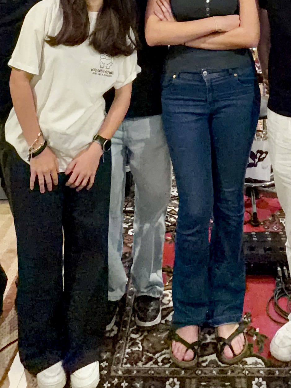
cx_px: 186
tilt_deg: -0.4
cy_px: -51
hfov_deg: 32.0
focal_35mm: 45
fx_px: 504
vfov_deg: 35.3
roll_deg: +0.9
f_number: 2.2
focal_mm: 2.22
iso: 500
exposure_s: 1/50
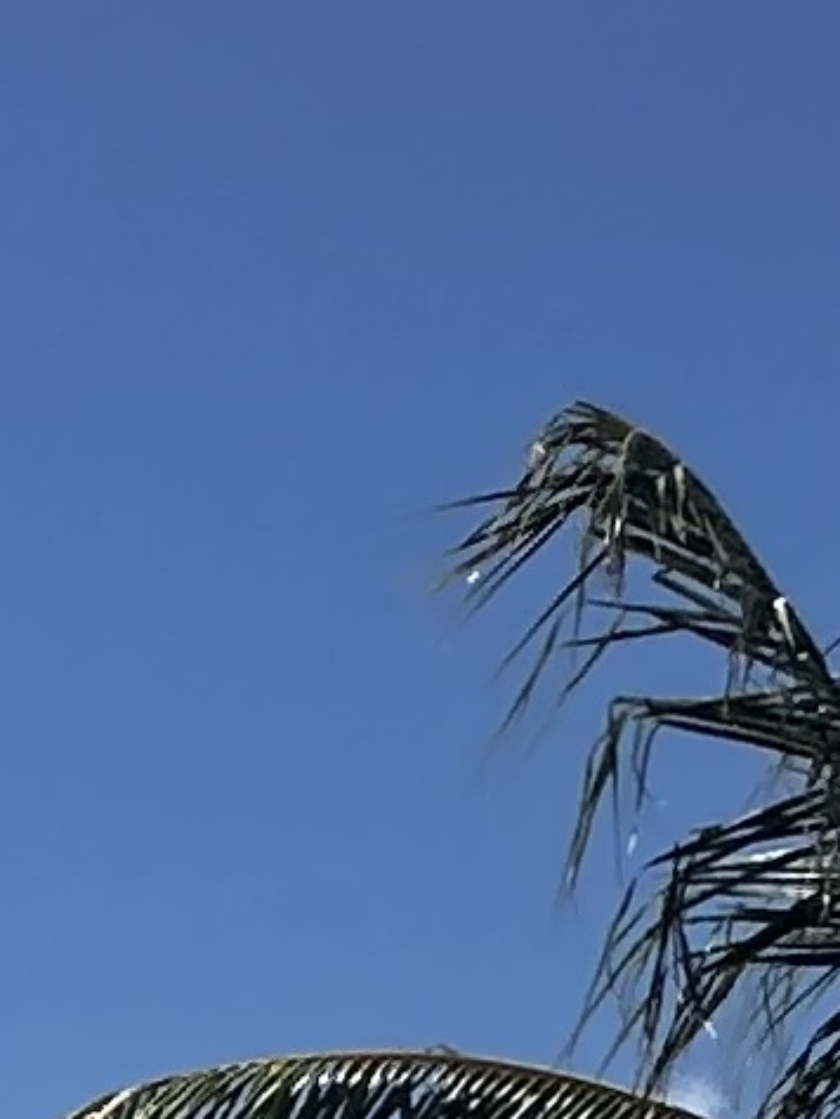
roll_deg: -4.4
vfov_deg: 13.7
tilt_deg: -4.0
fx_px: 3847
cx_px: -1746
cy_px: 2330
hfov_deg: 9.5
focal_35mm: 119
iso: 50
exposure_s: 1/2747
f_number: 2.2
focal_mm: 2.22
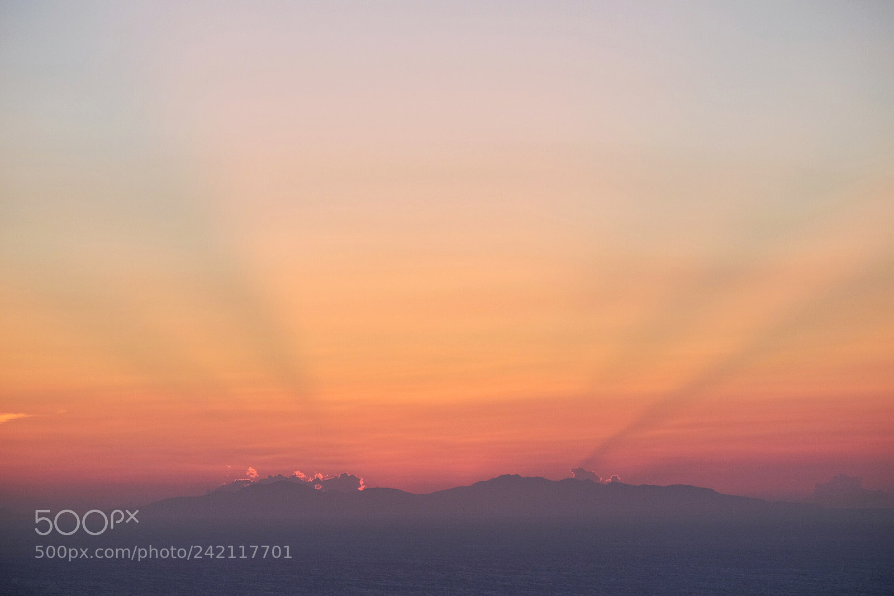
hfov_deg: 12.5
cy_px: 298
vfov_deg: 8.3
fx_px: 4096
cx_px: 447
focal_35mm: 165
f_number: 5.6
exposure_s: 1/220
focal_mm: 110.3
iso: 800
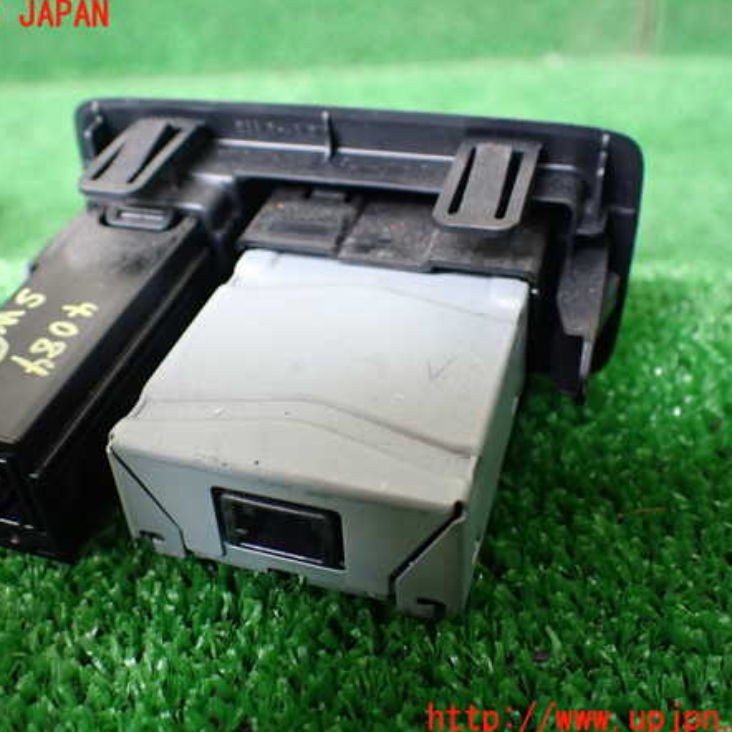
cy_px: 368
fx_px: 861
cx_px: 305
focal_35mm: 36
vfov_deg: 46.0
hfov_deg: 45.9
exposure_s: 1/125
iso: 640
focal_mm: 5.4
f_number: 2.3
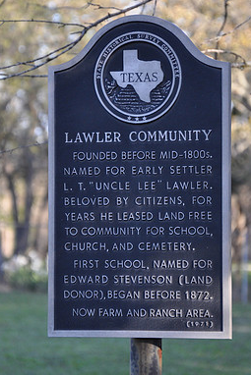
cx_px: 141
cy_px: 187
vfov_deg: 8.6
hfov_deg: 5.8
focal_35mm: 239
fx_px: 2495
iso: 400
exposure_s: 1/80
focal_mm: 105
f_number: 5.6
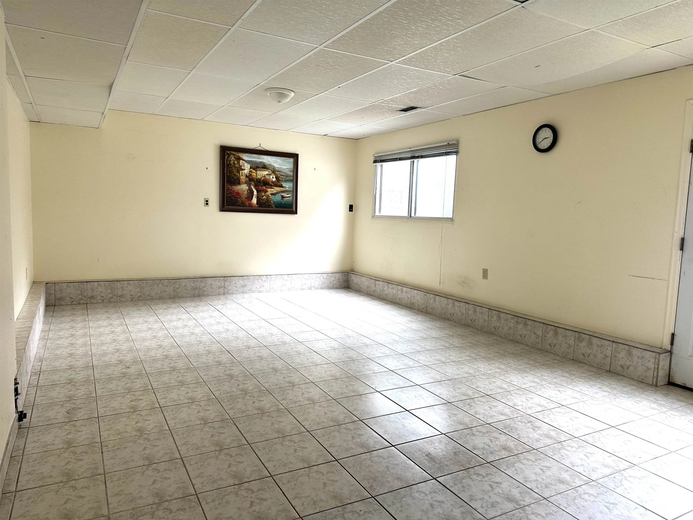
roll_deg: -2.0
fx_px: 480
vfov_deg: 56.8
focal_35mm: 24
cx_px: 346
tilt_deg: -4.0
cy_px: 260
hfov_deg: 71.6
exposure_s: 1/60
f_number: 1.78
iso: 125
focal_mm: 6.86
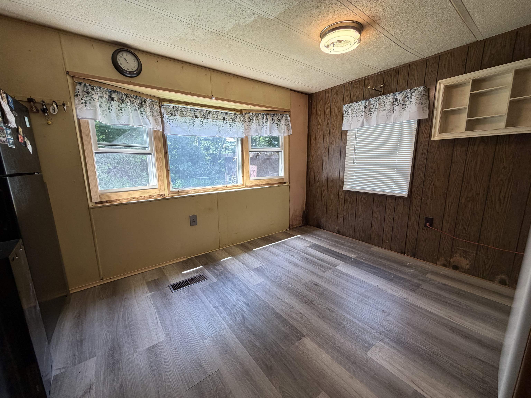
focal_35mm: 14
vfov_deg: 85.7
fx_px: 215
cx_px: 266
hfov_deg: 102.1
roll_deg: -0.6
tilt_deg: -10.8
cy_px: 199
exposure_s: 1/120
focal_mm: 2.22
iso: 125
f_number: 2.2
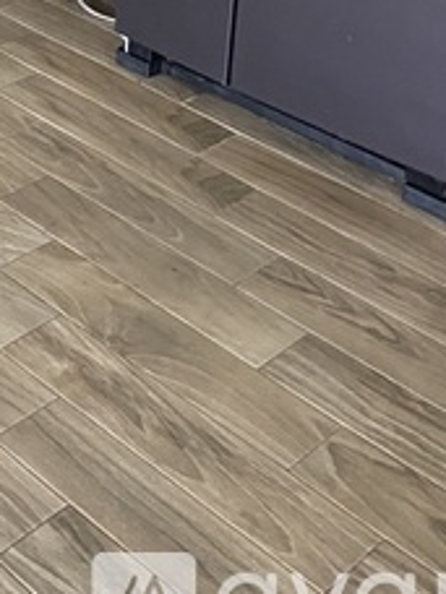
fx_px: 1306
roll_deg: -0.2
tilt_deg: -13.5
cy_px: -212
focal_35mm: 76
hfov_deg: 18.1
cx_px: -138
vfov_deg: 22.5
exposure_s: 1/40
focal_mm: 4.25
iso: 500
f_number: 1.8
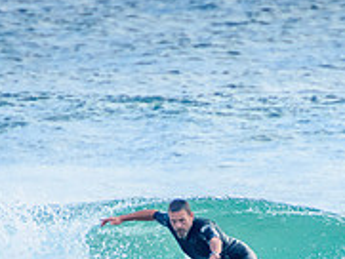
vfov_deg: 0.8
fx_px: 18440
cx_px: 286
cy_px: 357
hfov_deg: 1.1
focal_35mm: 1849
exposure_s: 1/2000
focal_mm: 400
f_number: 5.6
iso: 640
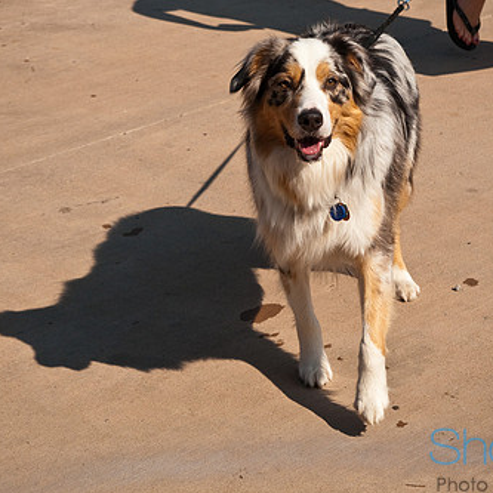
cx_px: 237
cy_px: 238
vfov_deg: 15.7
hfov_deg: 15.7
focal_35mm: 111
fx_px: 1789
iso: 320
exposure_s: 1/1600
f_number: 5.6
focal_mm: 50
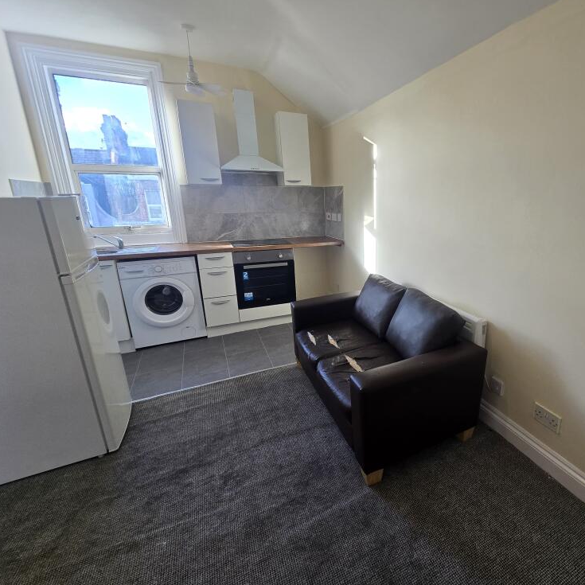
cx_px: 390
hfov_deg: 84.4
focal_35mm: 16
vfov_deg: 87.4
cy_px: 285
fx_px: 306
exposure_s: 1/100
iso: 64
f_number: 2.2
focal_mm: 2.2
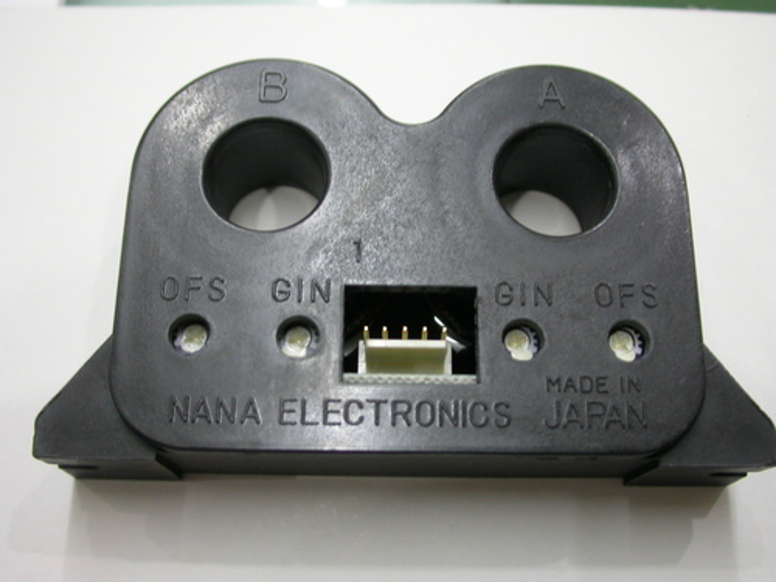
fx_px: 1009
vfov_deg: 32.2
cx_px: 388
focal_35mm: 45
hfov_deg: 42.1
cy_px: 291
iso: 100
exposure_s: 1/7.1
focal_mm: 9.3
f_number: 2.7
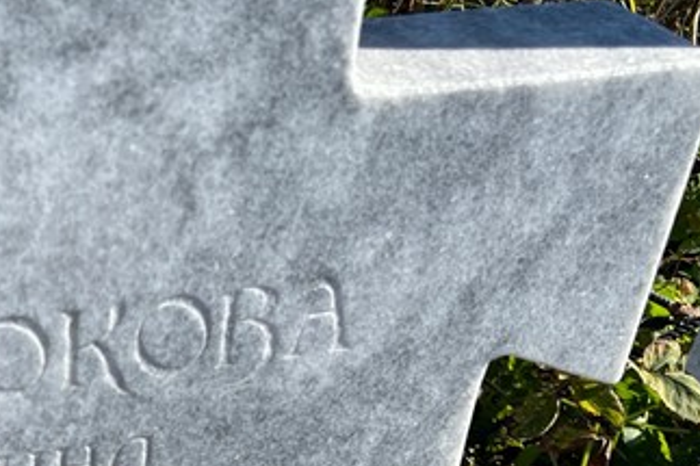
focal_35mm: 67
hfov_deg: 28.9
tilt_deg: -44.9
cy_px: 455
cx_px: 76
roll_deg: -1.2
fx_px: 1302
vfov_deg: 19.7
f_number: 1.6
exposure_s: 1/2105
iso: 50
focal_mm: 5.96
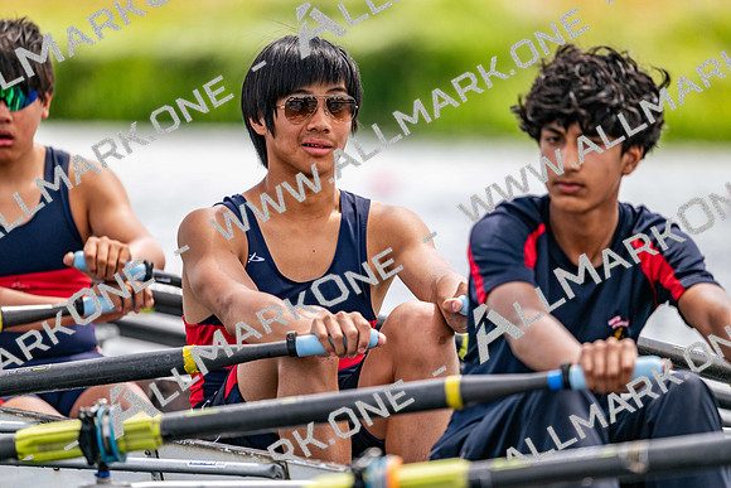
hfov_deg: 5.2
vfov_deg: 3.4
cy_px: 244
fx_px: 8124
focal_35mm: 400
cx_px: 366
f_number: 4.5
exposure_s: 1/2500
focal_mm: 400
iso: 500
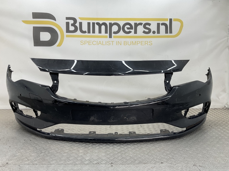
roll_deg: -1.4
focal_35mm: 29
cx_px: 114
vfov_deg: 48.2
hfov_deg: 61.7
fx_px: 192
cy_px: 86
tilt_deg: -8.2
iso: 20
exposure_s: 1/120
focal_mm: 3
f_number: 1.8
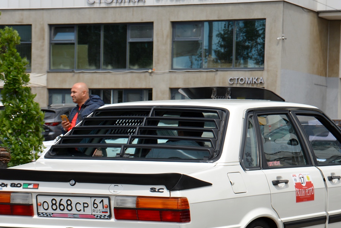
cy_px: 150
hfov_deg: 15.9
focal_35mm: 129
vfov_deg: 10.6
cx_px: 201
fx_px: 1222
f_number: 8
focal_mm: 52
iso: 100
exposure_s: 1/250
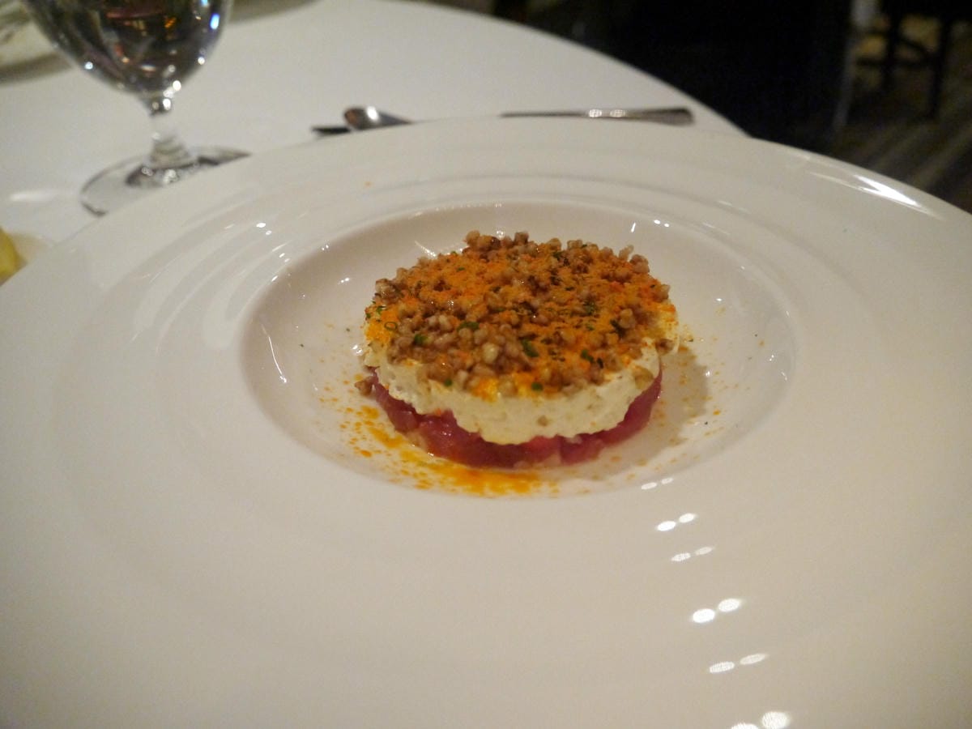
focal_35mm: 28
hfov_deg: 63.4
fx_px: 786
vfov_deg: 49.7
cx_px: 486
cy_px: 364
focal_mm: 14
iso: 1600
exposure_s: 1/40
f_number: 3.5
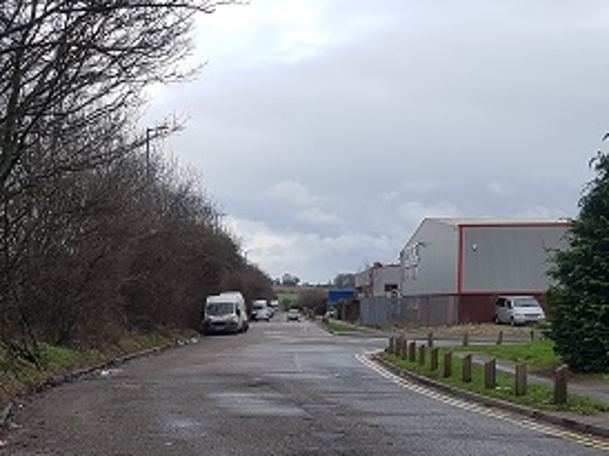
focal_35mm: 38
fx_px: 668
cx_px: 233
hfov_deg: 48.6
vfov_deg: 37.0
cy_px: 329
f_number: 1.7
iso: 50
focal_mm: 4.2
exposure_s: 1/692
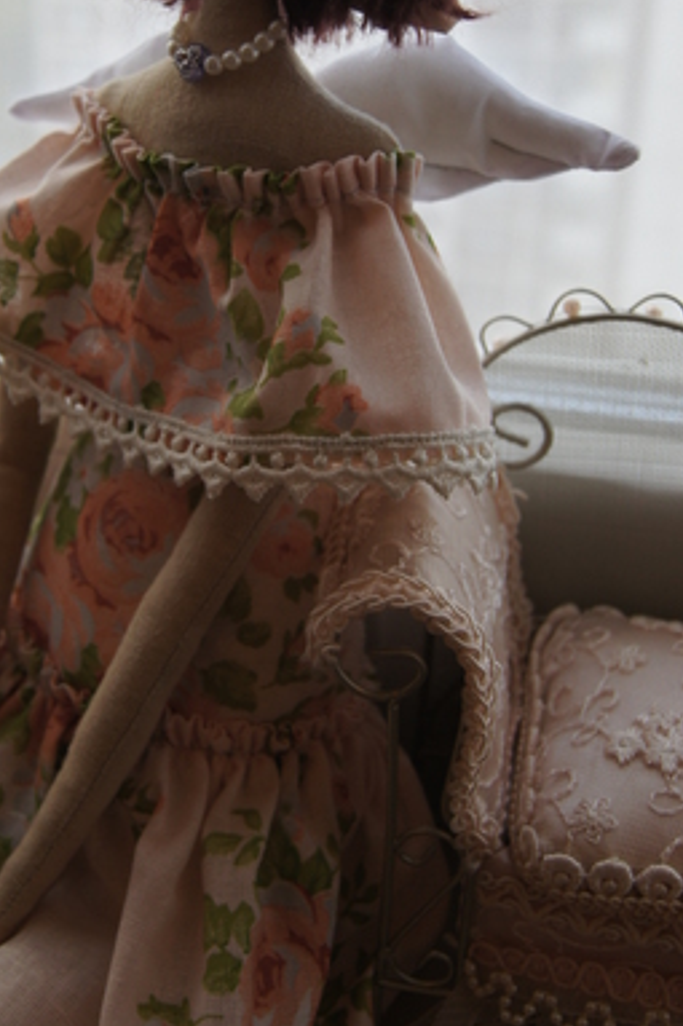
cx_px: 252
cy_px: 303
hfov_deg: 24.1
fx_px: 1595
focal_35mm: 56
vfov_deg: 35.1
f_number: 4.5
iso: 125
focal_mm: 26
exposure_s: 1/50
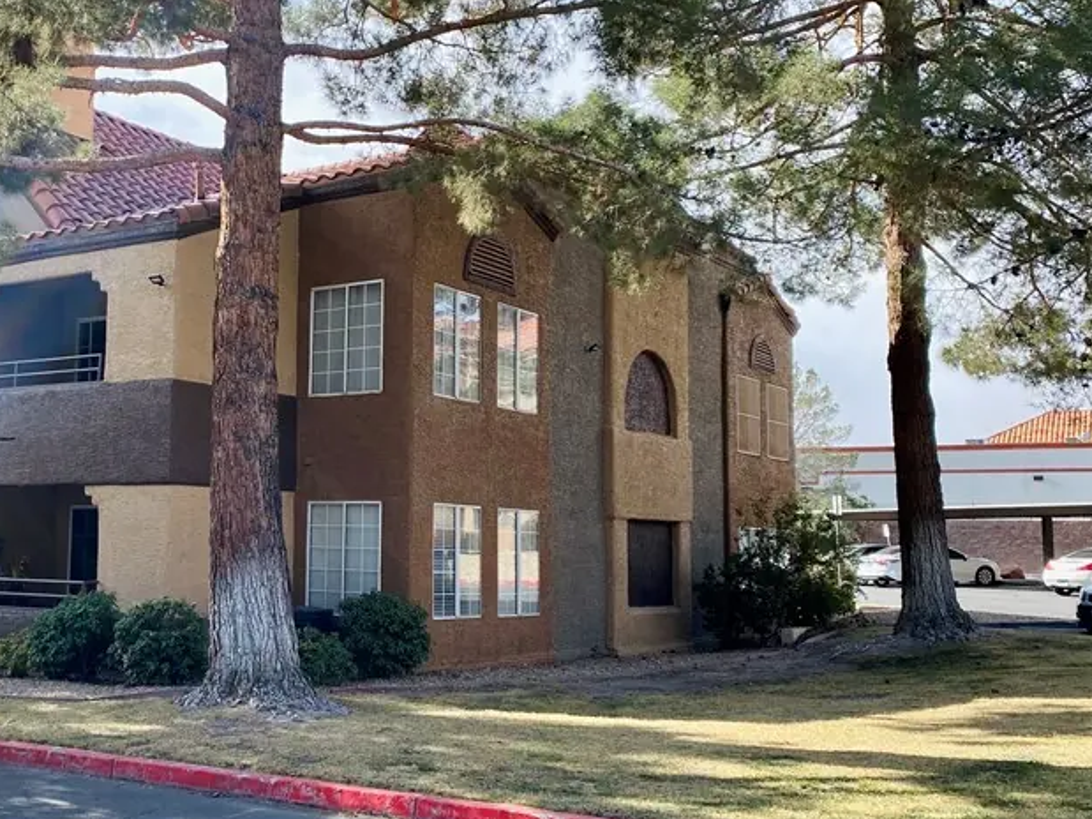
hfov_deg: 42.8
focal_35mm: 43
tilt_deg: +5.3
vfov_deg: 33.6
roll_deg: -1.2
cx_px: 300
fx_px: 1356
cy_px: 394
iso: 32
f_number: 1.8
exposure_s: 1/905
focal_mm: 4.25
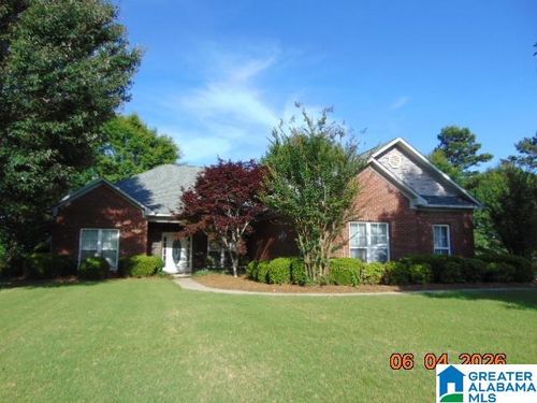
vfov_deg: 54.9
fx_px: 388
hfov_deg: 69.4
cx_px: 268
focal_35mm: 25
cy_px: 202
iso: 80
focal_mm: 4.5
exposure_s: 1/1000
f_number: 3
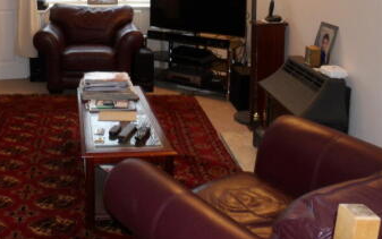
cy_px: 12
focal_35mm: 44
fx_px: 458
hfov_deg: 43.6
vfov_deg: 27.9
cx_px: 89
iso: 234
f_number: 4.1
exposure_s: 1/15
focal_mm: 4.3
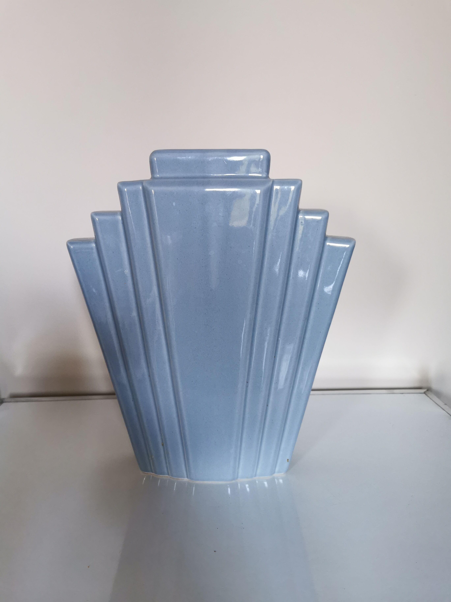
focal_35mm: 27
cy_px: 301
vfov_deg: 65.3
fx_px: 469
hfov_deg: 51.4
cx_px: 226
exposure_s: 1/50
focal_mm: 5.56
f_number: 1.6
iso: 250
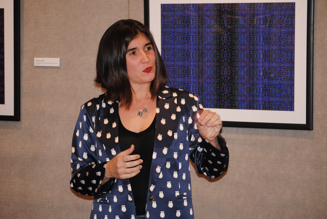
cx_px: 164
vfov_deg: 13.5
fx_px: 928
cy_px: 110
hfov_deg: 20.0
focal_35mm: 102
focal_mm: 68
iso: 200
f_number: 4.2
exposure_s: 1/60
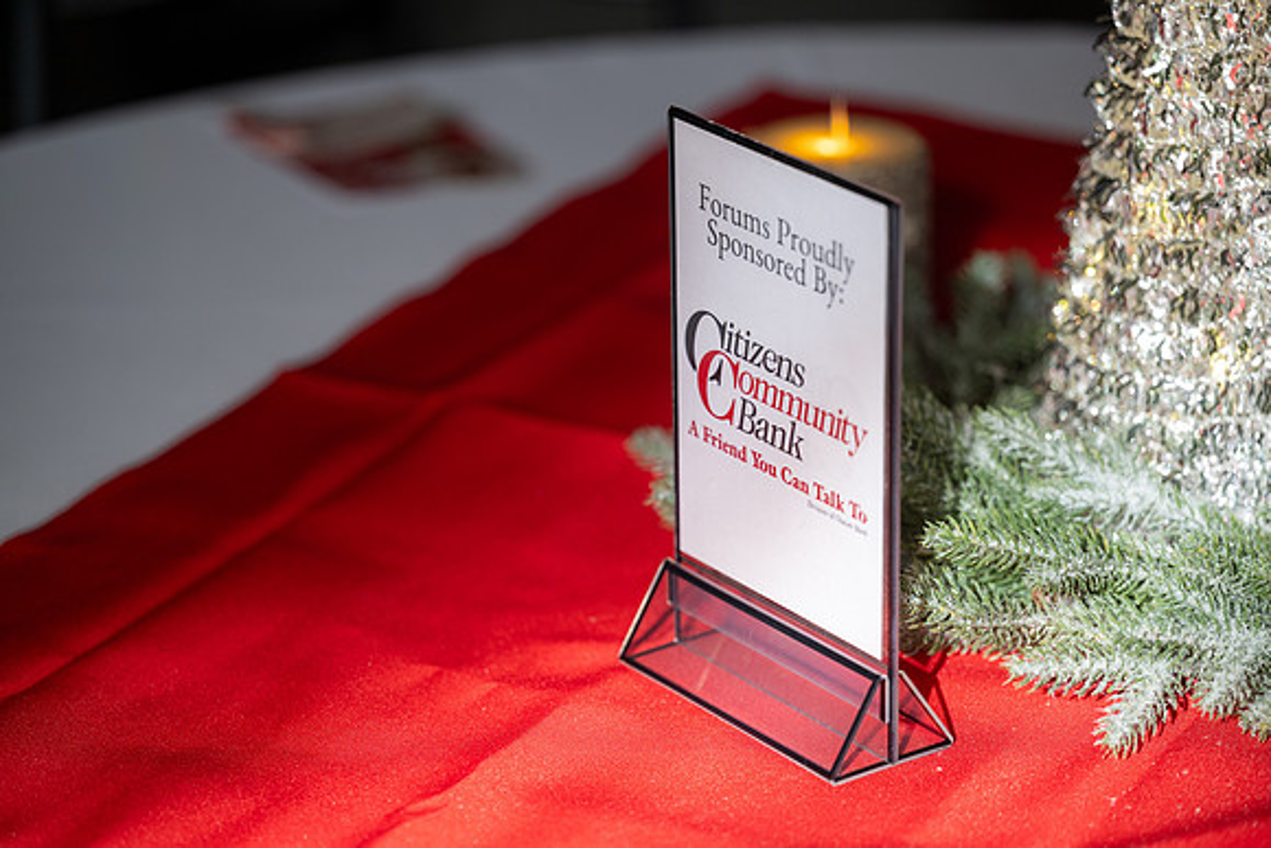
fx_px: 4414
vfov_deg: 11.0
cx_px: 636
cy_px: 424
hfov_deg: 16.4
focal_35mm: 125
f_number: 2.8
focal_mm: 125
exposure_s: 1/500
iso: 320
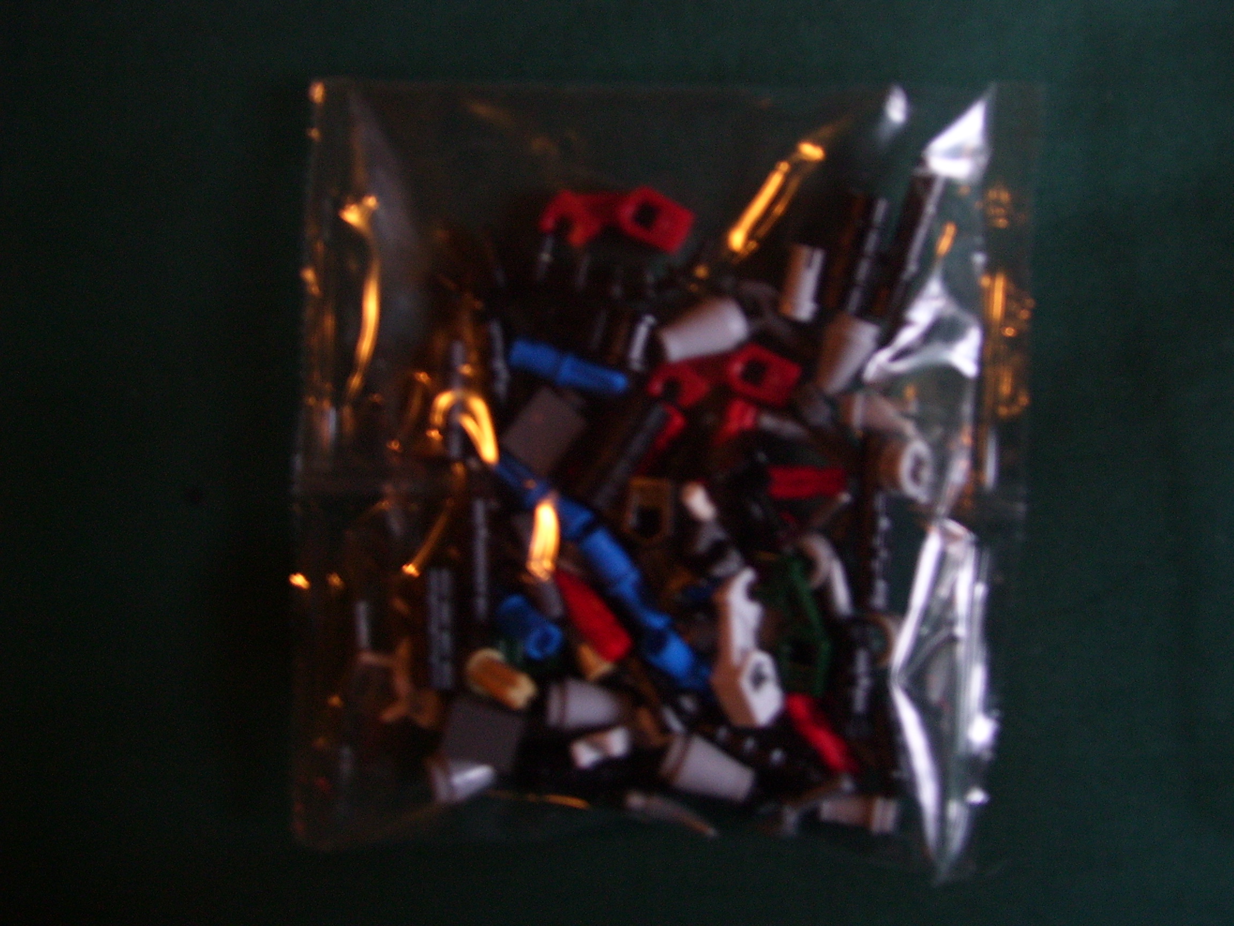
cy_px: 463
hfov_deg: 51.4
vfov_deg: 39.7
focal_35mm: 36
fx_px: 1283
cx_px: 617
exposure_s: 1/8
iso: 160
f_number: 2.7
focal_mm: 6
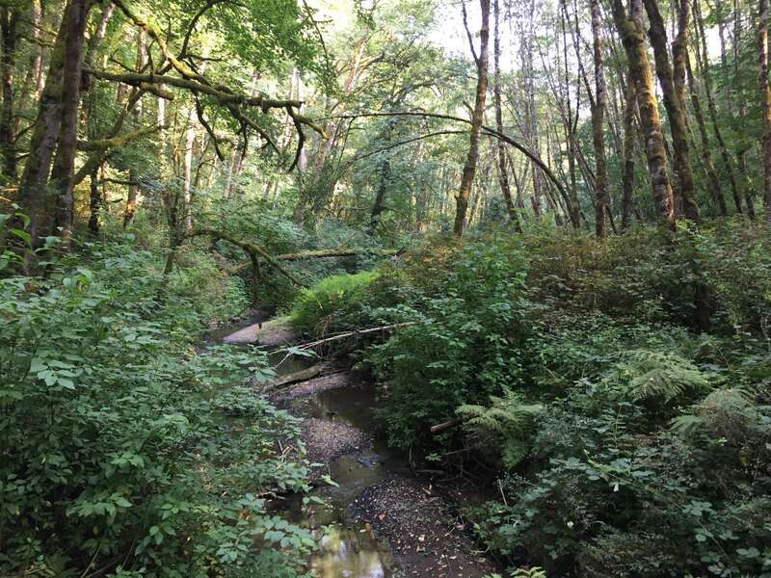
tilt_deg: -2.5
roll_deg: +1.8
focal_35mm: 29
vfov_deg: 48.2
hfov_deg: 61.7
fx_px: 646
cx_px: 386
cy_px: 289
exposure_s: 1/30
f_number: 2.2
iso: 50
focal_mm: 4.15
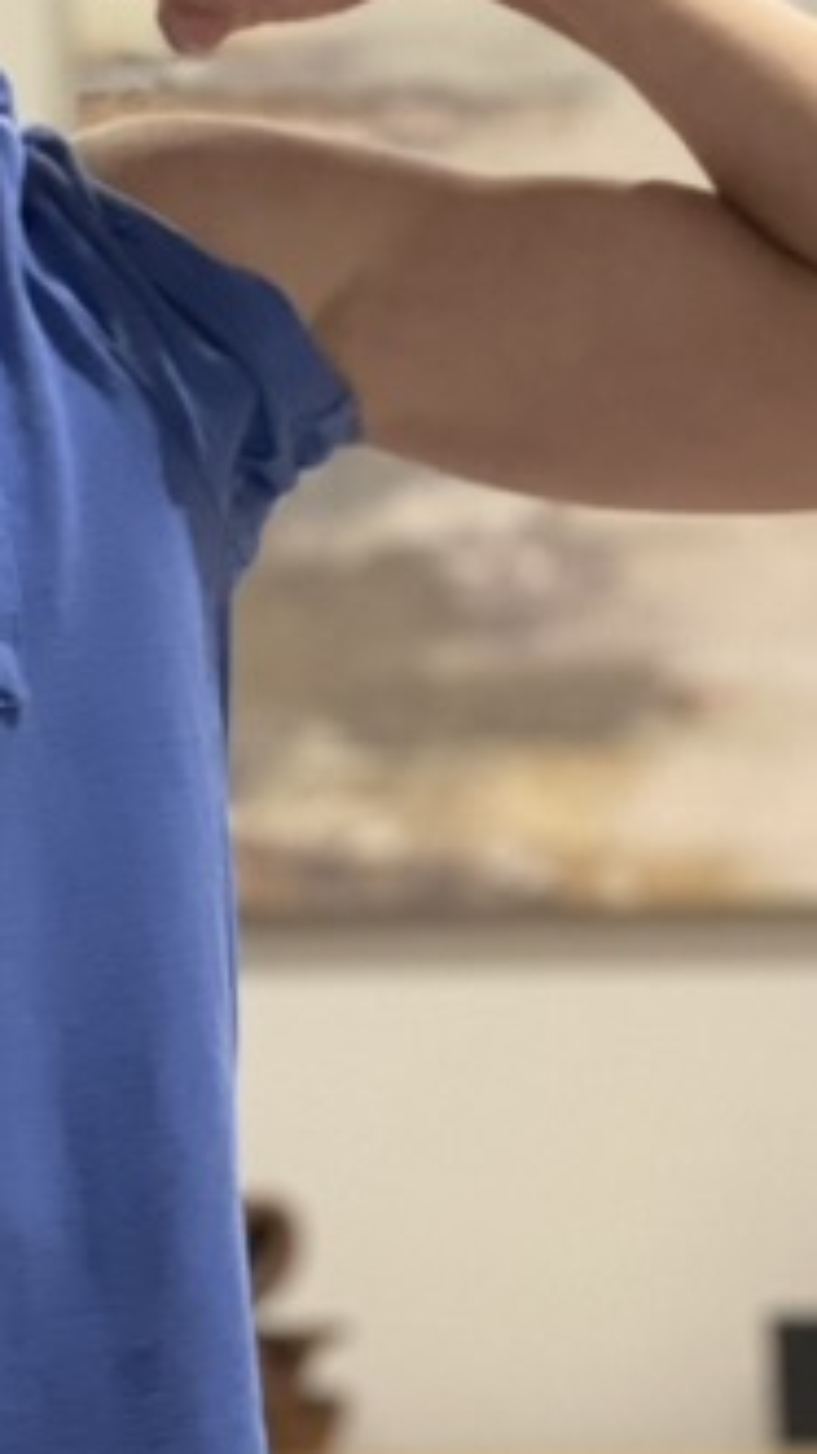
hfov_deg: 6.8
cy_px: 40
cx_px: -369
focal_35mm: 175
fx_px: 6745
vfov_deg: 12.2
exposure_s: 1/24
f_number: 2
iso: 400
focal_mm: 6
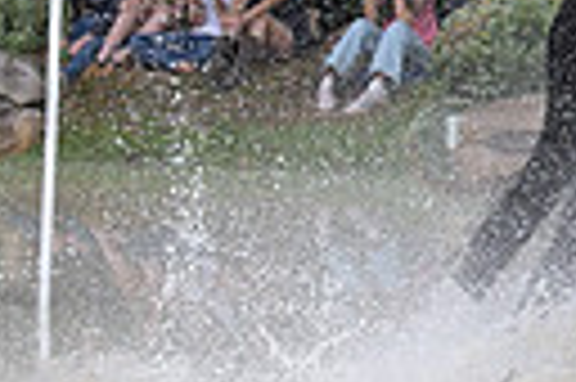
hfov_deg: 5.2
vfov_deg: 3.5
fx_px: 6232
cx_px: 1112
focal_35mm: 390
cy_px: -65
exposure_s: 1/1250
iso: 1000
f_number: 5.6
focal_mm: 86
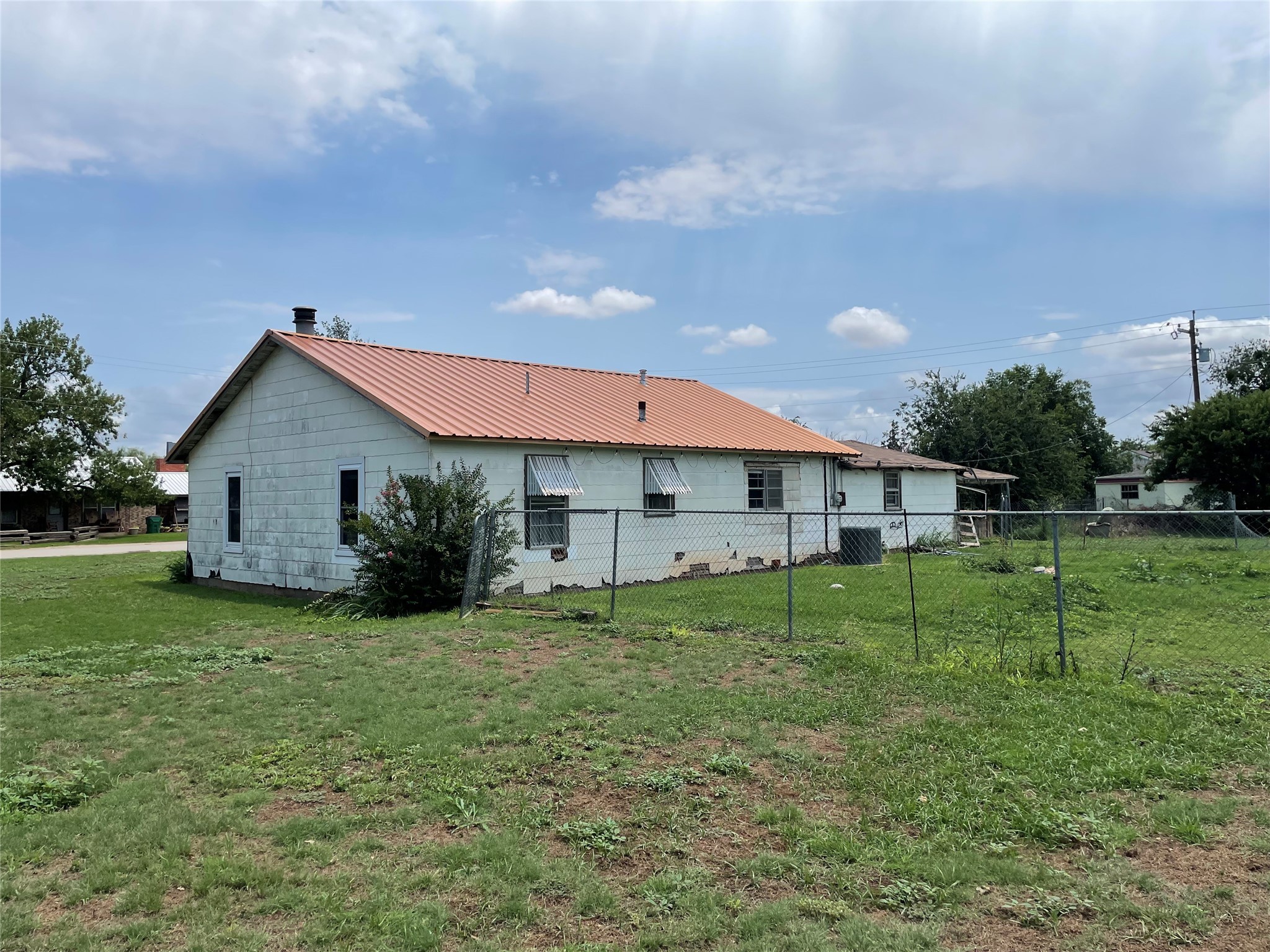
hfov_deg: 67.3
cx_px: 635
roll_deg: +0.7
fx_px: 954
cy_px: 476
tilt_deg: +1.5
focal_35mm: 26
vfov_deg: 53.1
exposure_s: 1/5814
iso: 32
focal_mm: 4.2
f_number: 1.6
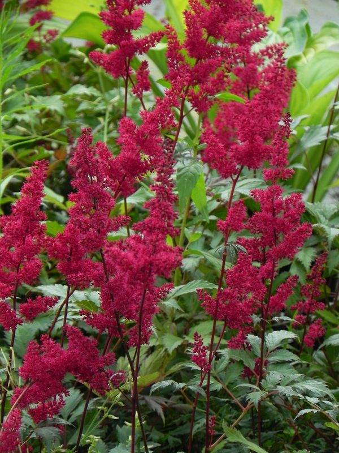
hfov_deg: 5.1
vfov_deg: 6.8
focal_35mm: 291
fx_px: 3800
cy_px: 226
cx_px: 170
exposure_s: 1/200
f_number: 5
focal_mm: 51.8
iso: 160
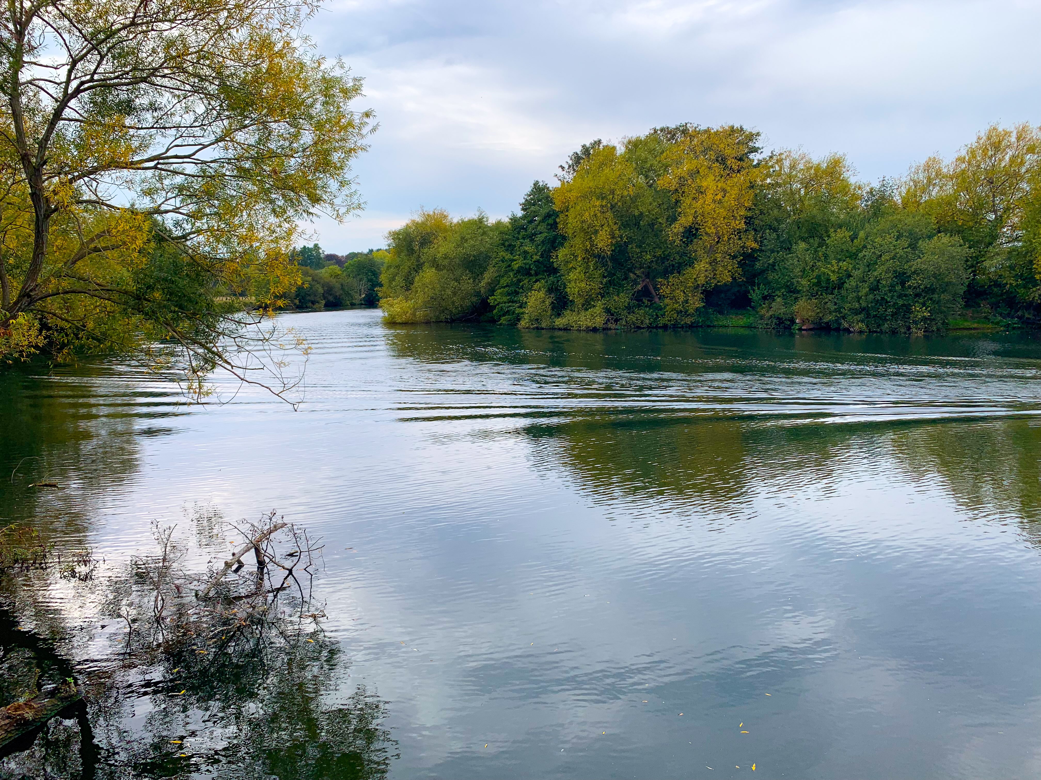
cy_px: 390
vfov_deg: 53.1
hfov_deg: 67.3
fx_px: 782
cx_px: 520
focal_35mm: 26
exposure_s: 1/1200
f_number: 1.8
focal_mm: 4.25
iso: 25
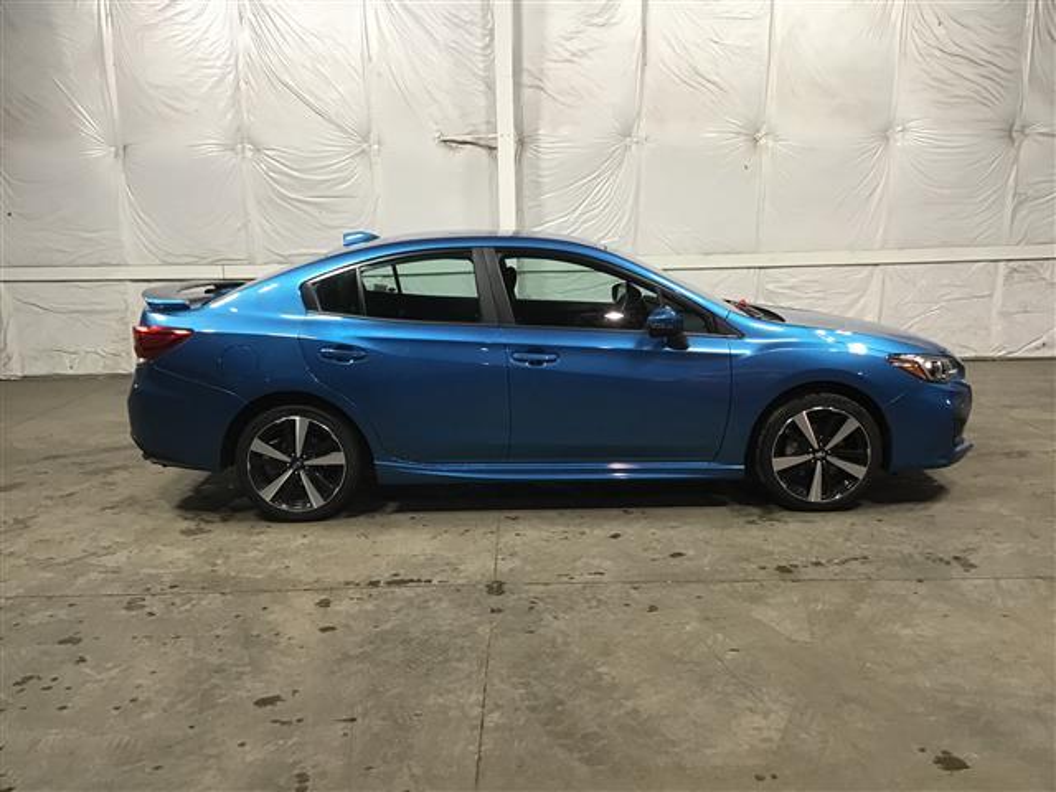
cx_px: 528
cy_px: 396
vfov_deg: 45.4
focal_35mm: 31
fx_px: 946
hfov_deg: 58.4
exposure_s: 1/30
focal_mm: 3.3
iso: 80
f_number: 2.4
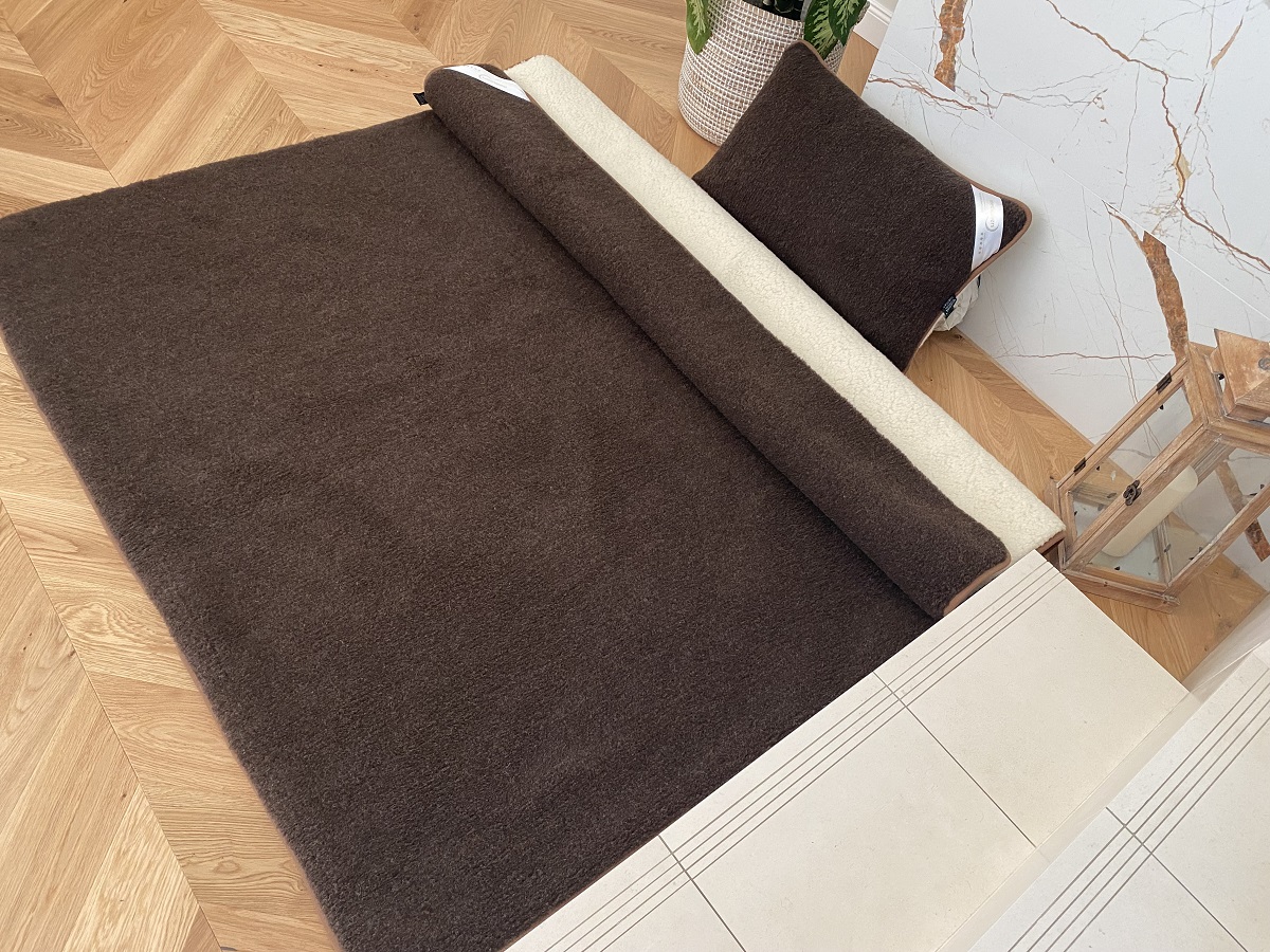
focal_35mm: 26
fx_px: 954
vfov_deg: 53.1
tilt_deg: -50.8
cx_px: 635
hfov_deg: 67.3
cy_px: 476
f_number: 1.8
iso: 160
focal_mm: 4.25
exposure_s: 1/60
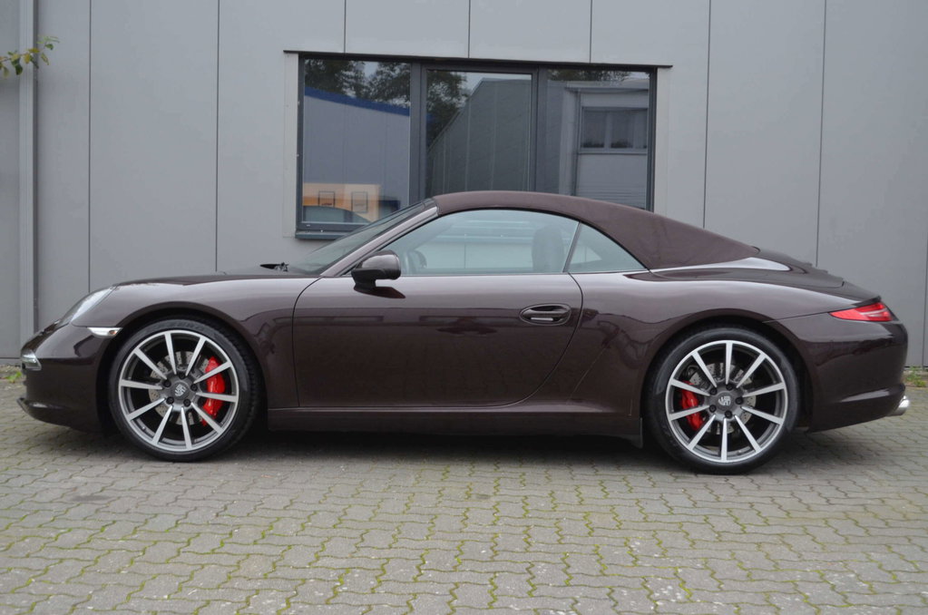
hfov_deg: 49.6
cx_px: 464
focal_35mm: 39
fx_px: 1003
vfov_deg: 34.1
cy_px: 308
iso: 900
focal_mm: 26
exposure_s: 1/30
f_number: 4.2
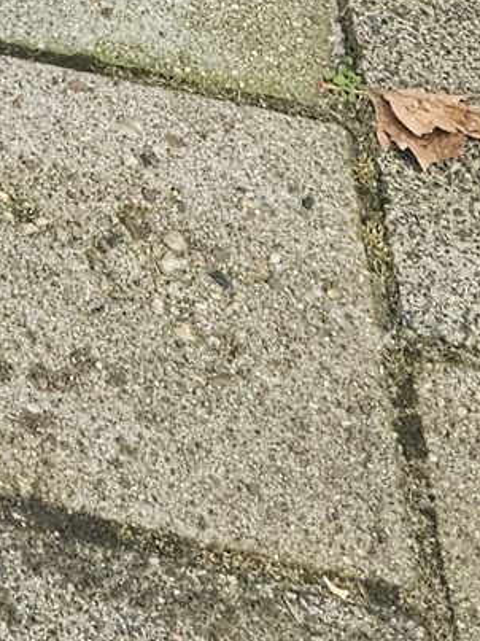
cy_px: -1140
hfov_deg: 8.9
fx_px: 2701
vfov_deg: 10.5
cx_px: -776
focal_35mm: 146
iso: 200
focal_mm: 6.3
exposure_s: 1/180
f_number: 1.7
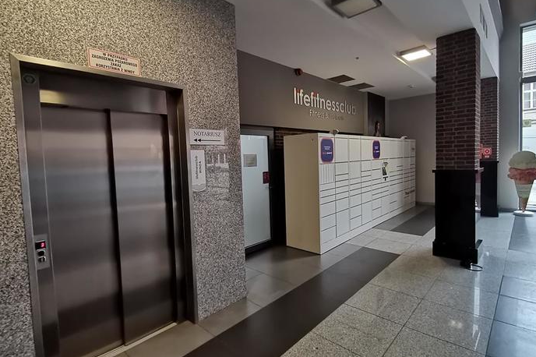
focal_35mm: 18
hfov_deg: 90.0
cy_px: 170
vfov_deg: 67.3
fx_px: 268
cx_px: 271
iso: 400
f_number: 2.4
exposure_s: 1/50
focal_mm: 1.78
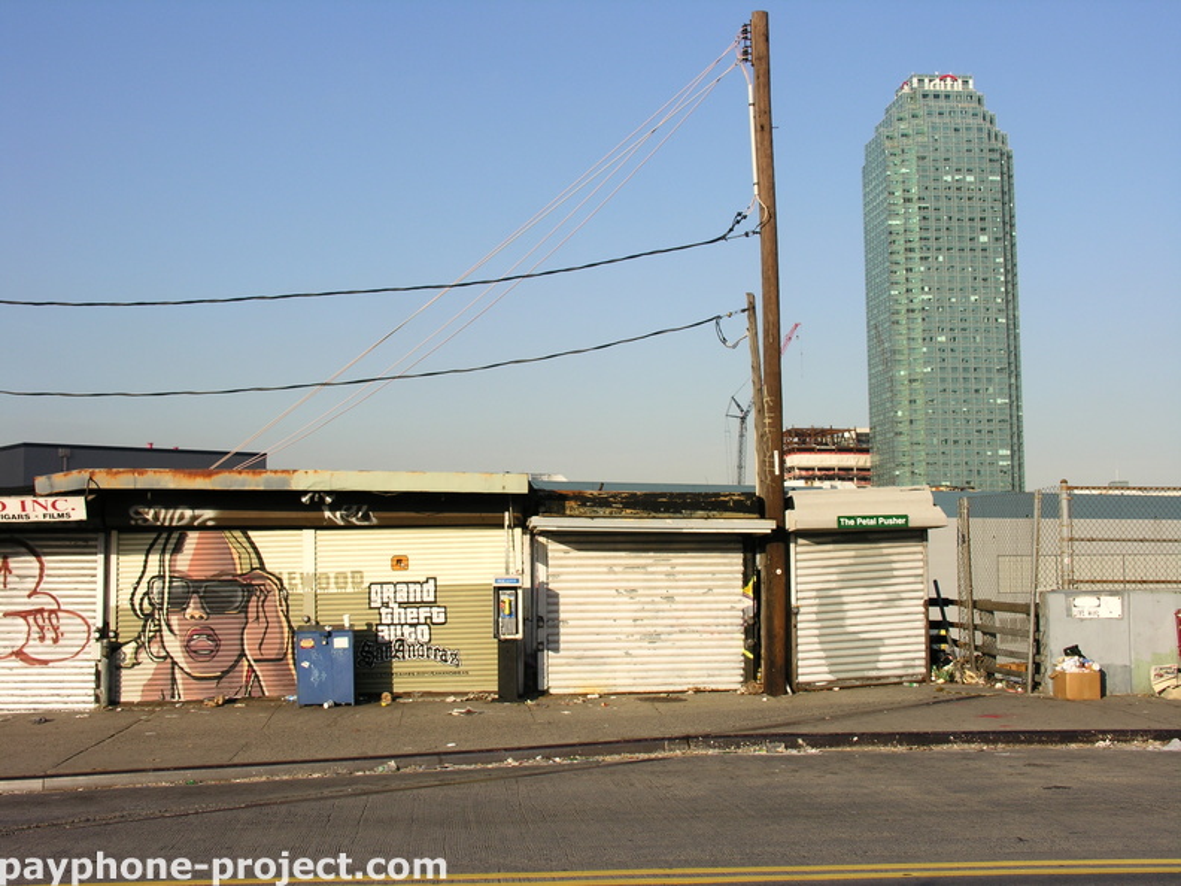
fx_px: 1569
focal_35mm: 46
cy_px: 443
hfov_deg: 41.2
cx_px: 590
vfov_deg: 31.5
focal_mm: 11.8
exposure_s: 1/194
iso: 50
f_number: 6.7
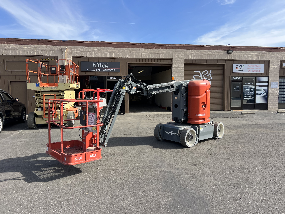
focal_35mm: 26
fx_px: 214
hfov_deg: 67.3
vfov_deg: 53.1
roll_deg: +0.3
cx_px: 142
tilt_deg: -2.2
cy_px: 107
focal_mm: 5.7
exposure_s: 1/2123
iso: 50
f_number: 1.5
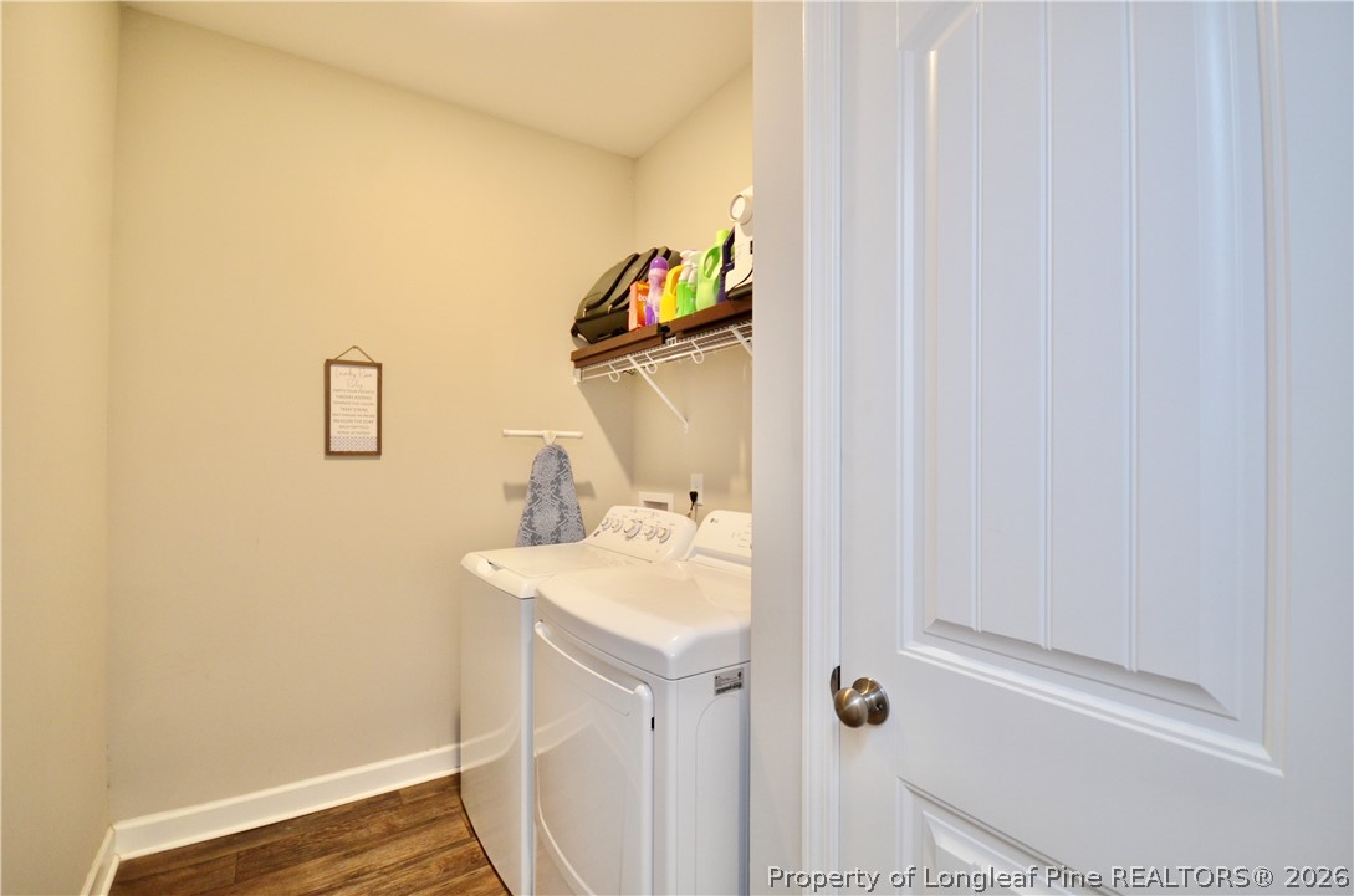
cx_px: 677
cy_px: 448
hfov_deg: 100.5
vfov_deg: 77.1
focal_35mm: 15
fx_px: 563
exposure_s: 1/30
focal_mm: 10
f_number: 4
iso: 800
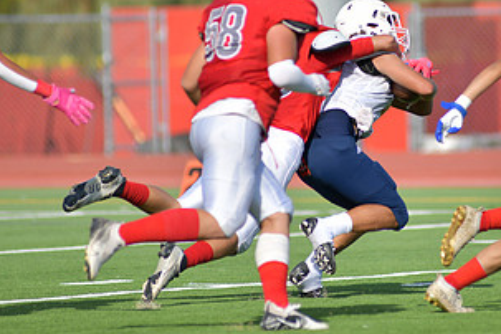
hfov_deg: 3.6
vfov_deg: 2.4
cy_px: 102
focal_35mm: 575
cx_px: 332
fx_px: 8001
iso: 100
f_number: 3.5
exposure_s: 1/2000
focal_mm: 300
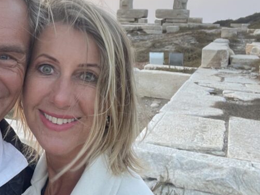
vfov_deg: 30.0
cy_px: 34
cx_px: 46
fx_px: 353
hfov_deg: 38.6
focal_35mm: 47
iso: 100
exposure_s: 1/64
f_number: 2.2
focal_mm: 2.71
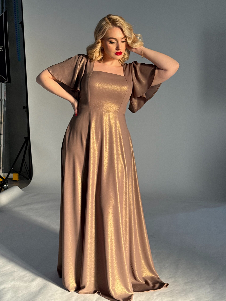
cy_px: 150
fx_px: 418
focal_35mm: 48
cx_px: 113
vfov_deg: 39.7
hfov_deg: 30.3
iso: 50
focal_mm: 6.76
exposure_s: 1/154
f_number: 1.78
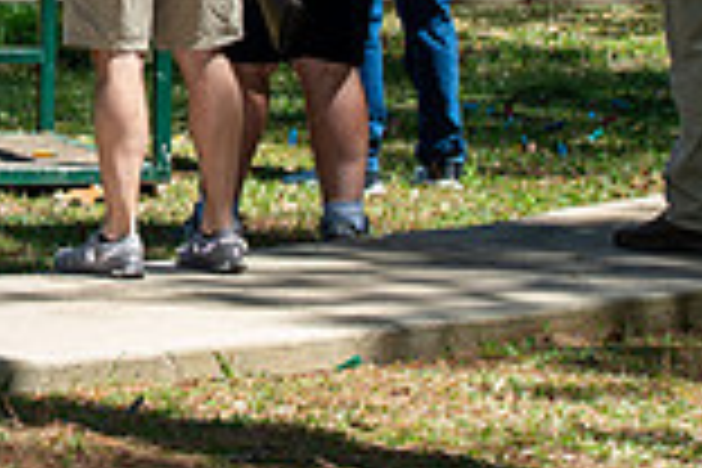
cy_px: -112
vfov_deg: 5.3
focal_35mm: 260
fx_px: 5070
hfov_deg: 7.8
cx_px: -252
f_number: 5
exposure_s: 1/250
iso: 100
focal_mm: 70
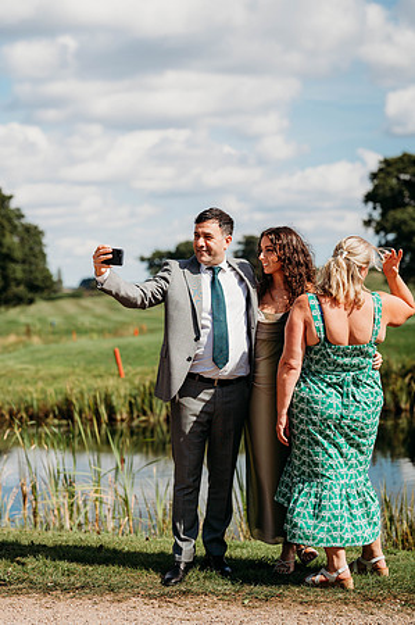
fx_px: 1473
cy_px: 312
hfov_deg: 16.0
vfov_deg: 23.9
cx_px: 208
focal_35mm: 85
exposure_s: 1/3200
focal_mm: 85
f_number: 3.2
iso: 100
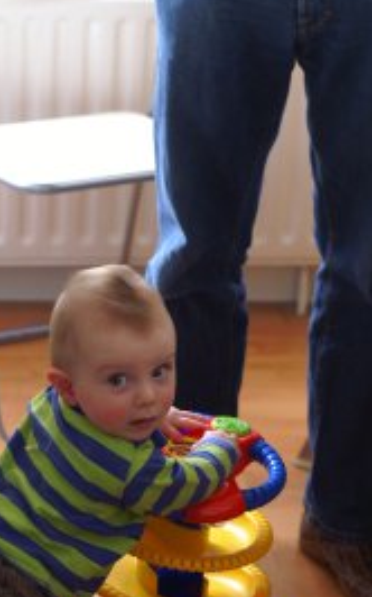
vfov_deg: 18.0
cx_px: 137
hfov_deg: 11.4
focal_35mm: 115
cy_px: 433
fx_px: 1867
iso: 400
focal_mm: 50
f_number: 2.8
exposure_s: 1/25
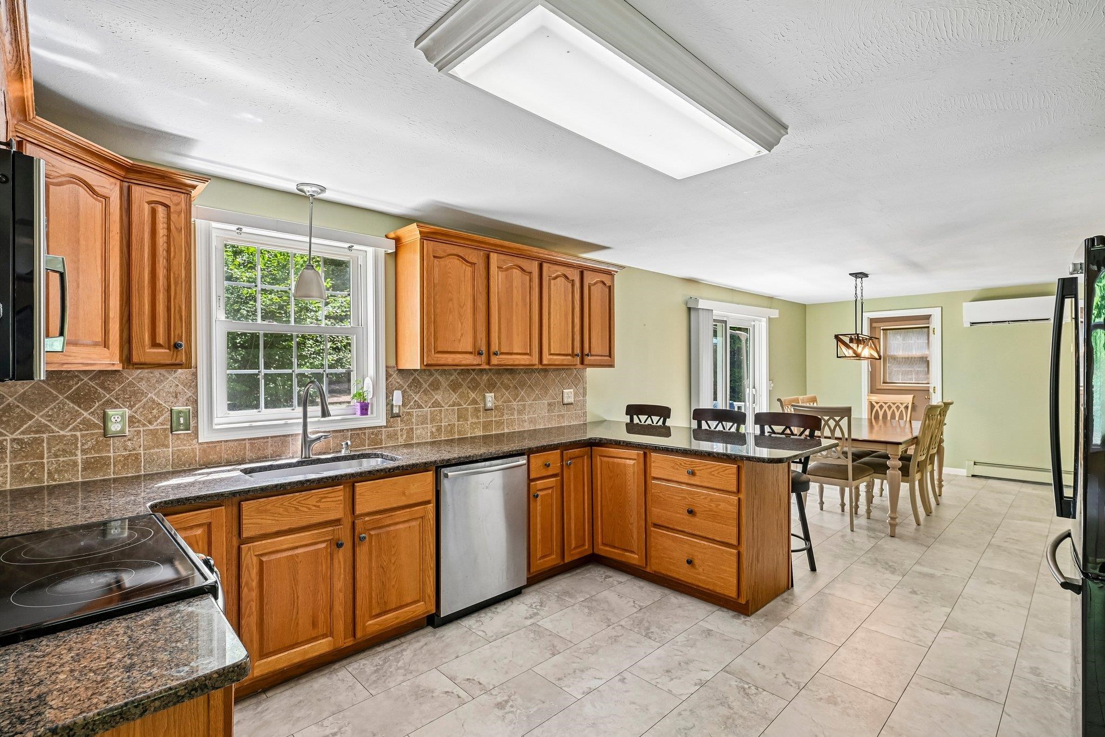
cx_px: 552
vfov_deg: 70.4
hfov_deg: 93.3
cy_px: 368
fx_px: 522
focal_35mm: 17
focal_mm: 17
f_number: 8
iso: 400
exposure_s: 1/15
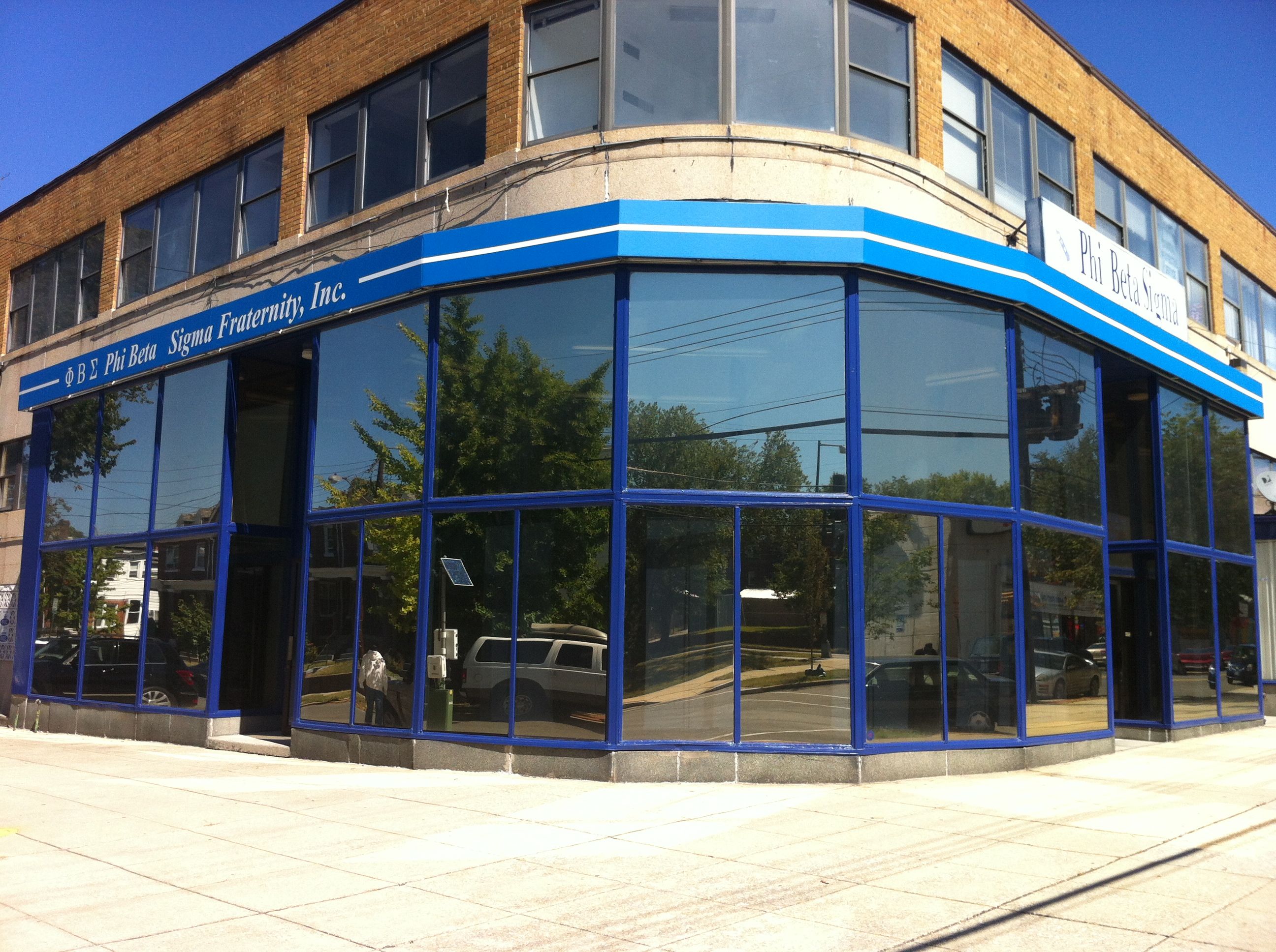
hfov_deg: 52.7
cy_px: 476
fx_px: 1288
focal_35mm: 35
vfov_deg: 40.6
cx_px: 638
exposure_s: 1/1003
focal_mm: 3.85
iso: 80
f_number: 2.8
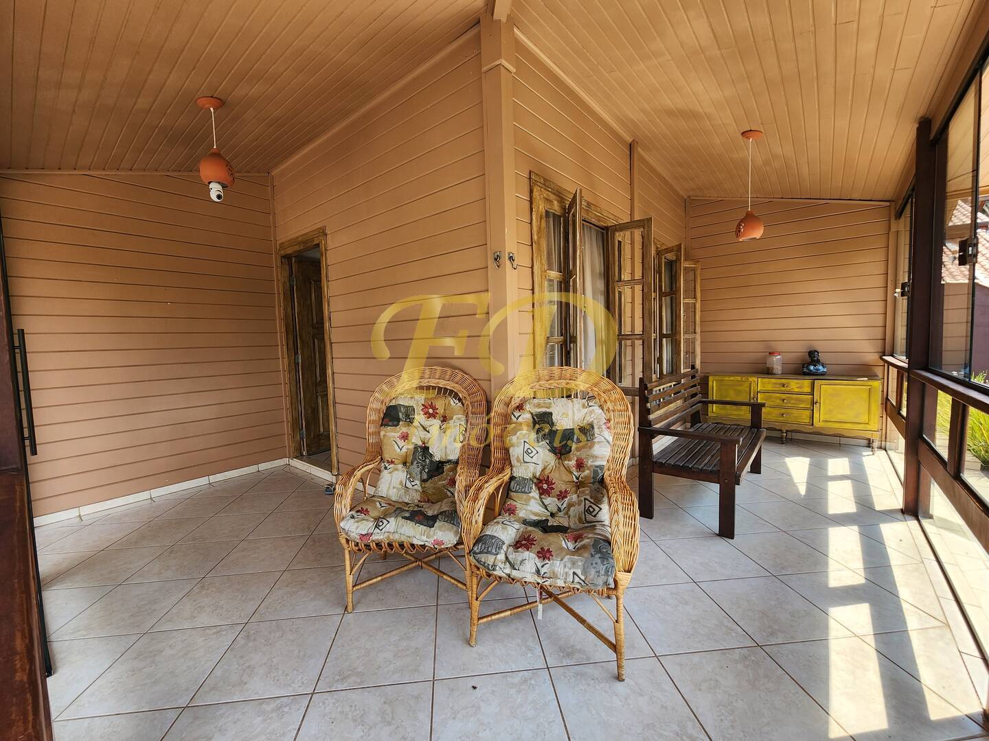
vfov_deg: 89.9
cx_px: 494
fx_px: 371
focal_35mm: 13
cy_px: 370
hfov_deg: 106.2
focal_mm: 2.2
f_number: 2.2
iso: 50
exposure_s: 1/210
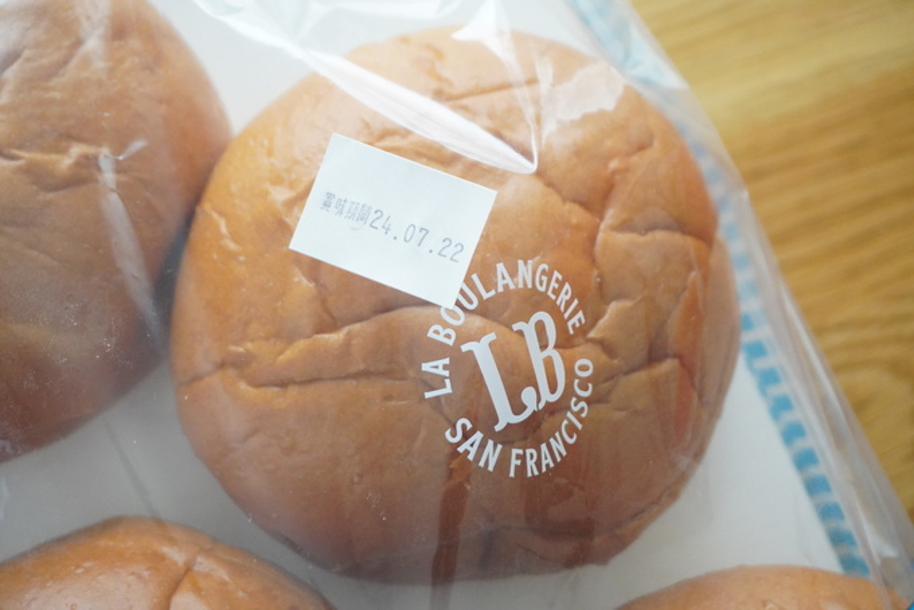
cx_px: 457
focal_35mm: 62
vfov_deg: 22.1
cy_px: 305
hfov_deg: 32.6
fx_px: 1562
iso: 4000
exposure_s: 1/80
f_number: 5.6
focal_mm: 41
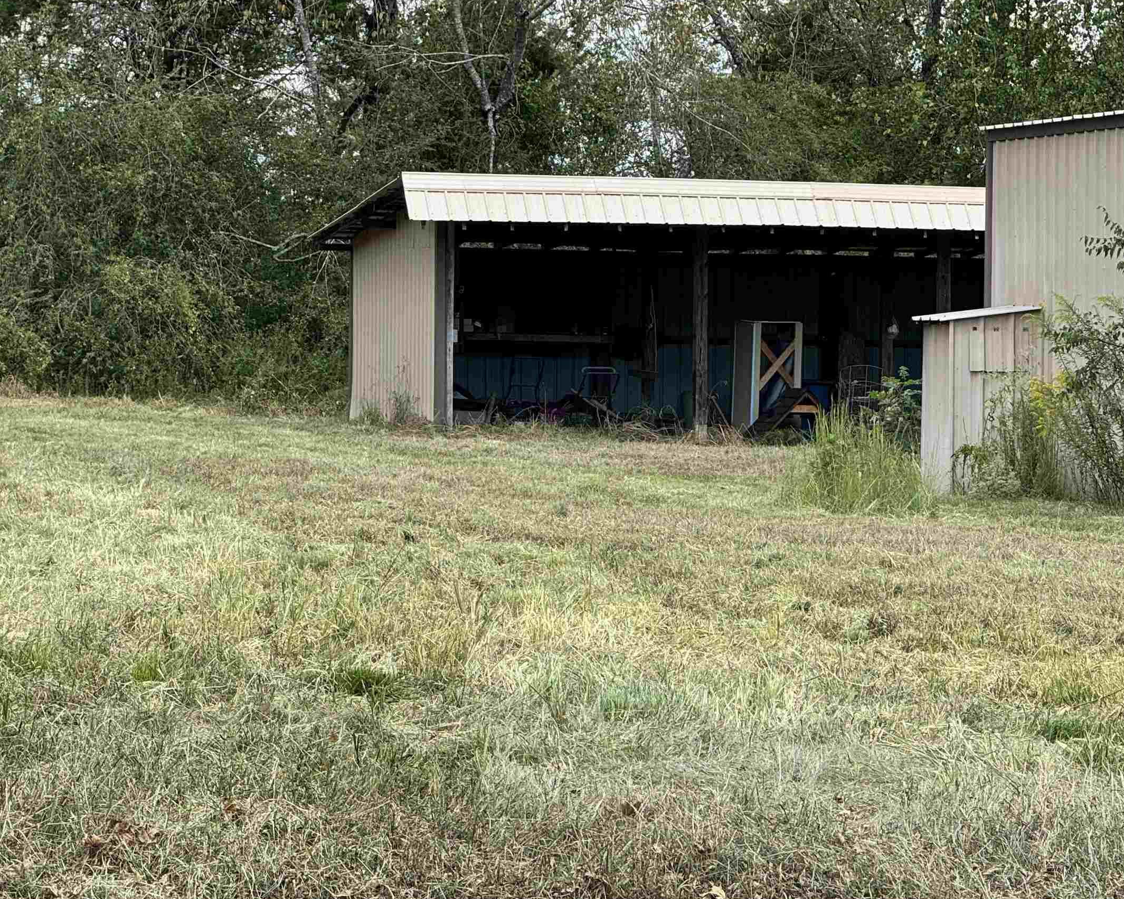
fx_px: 5622
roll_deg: -1.1
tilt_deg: -1.7
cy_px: 399
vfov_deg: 9.1
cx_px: 658
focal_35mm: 169
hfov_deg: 11.4
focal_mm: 15.66
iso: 50
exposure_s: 1/423
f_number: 2.8
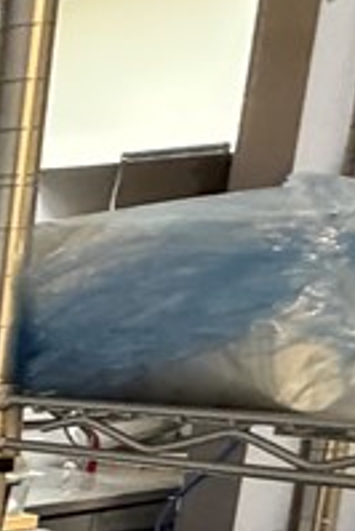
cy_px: 488
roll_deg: +0.0
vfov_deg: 26.0
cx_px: -817
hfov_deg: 10.2
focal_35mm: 75
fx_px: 1107
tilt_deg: -9.5
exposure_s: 1/60
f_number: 2.2
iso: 500
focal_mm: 2.22
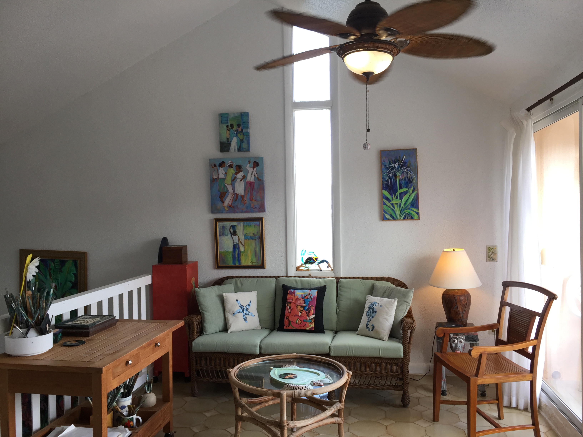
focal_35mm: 29
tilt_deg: -0.9
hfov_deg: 61.7
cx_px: 292
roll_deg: -0.3
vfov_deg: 48.2
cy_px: 218
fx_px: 488
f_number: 2.2
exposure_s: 1/100
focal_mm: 4.15
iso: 32
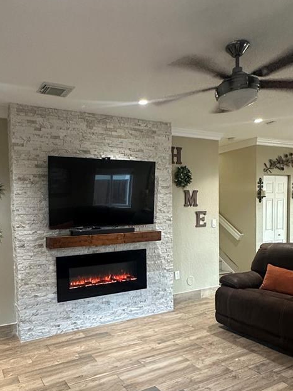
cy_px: 228
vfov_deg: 64.9
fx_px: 305
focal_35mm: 27
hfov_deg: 50.5
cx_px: 99
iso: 500
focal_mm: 2.22
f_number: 2.2
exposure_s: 1/60
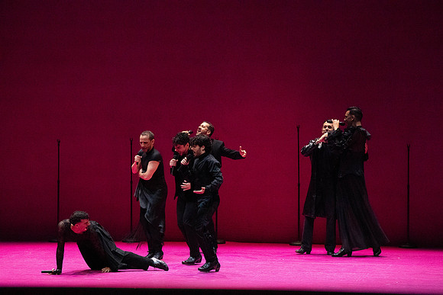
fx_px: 2929
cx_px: 222
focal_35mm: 238
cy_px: 148
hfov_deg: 8.6
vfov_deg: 5.8
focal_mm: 238
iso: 25600
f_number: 10
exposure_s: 1/400
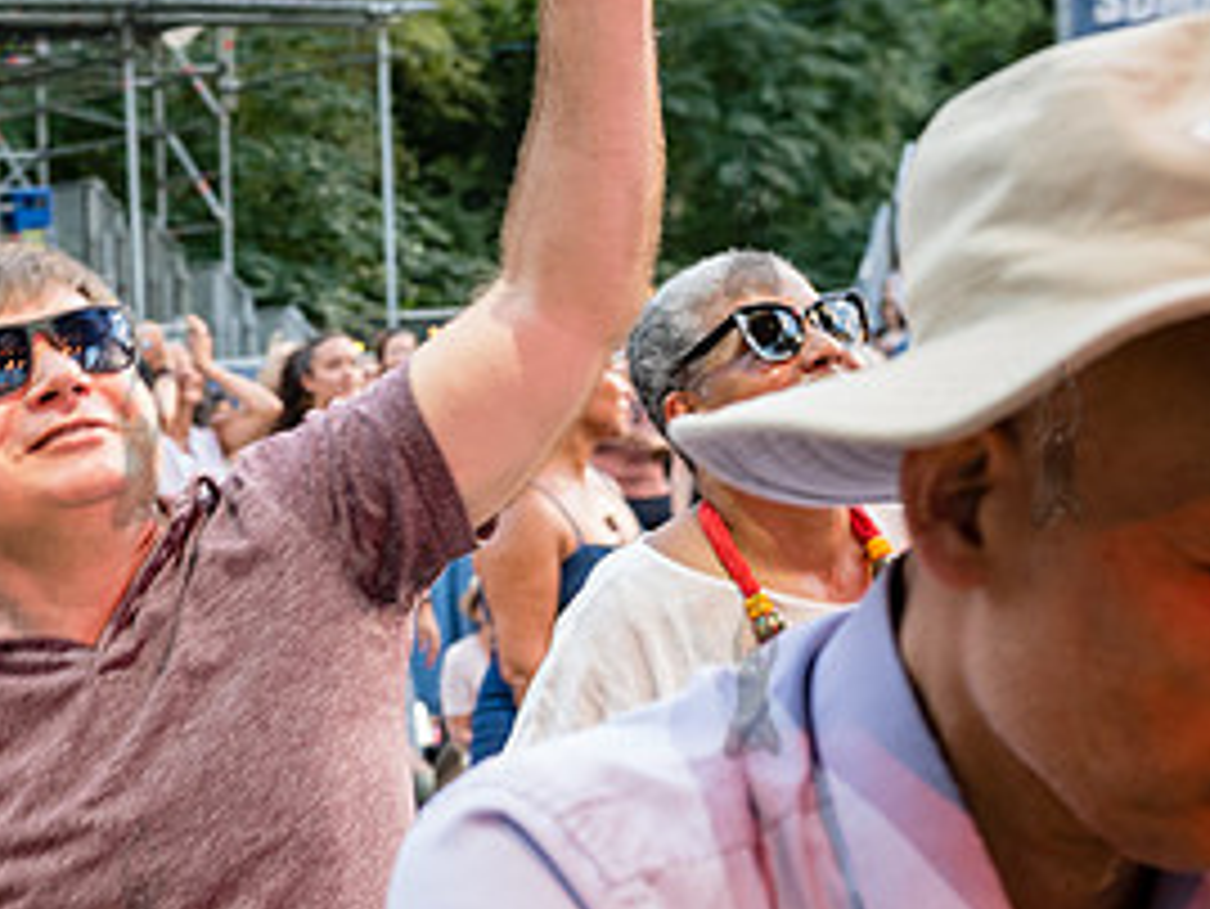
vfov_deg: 14.9
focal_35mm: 99
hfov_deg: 19.3
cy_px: 588
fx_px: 3462
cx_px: 20
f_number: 4.5
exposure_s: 1/160
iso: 1250
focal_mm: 38
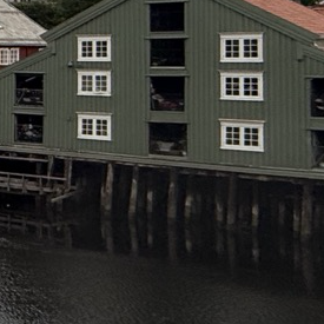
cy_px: 61
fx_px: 762
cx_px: -596
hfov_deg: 12.3
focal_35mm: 72
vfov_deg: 23.6
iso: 50
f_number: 2.2
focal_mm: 2.22
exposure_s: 1/1312
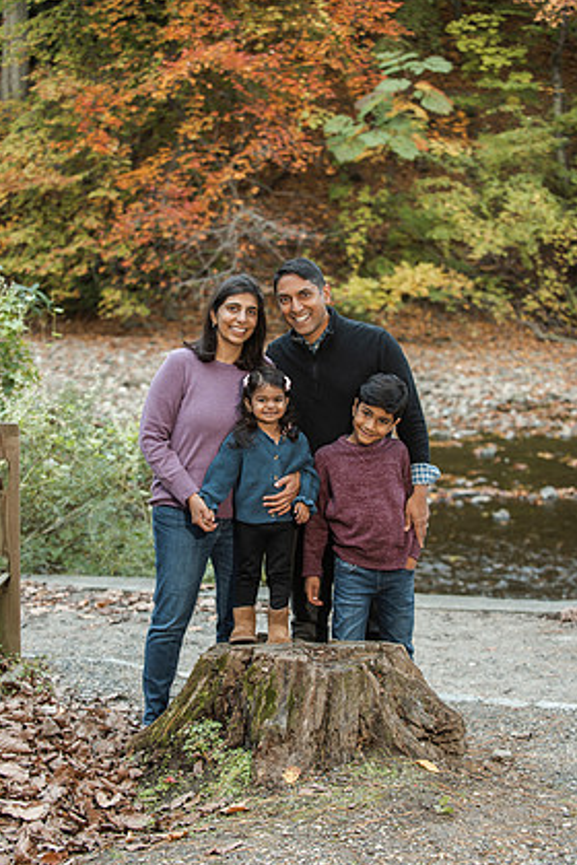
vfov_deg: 27.0
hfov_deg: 18.2
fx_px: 1803
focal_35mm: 75
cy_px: 418
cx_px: 278
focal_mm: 70
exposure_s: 1/125
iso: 640
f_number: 4
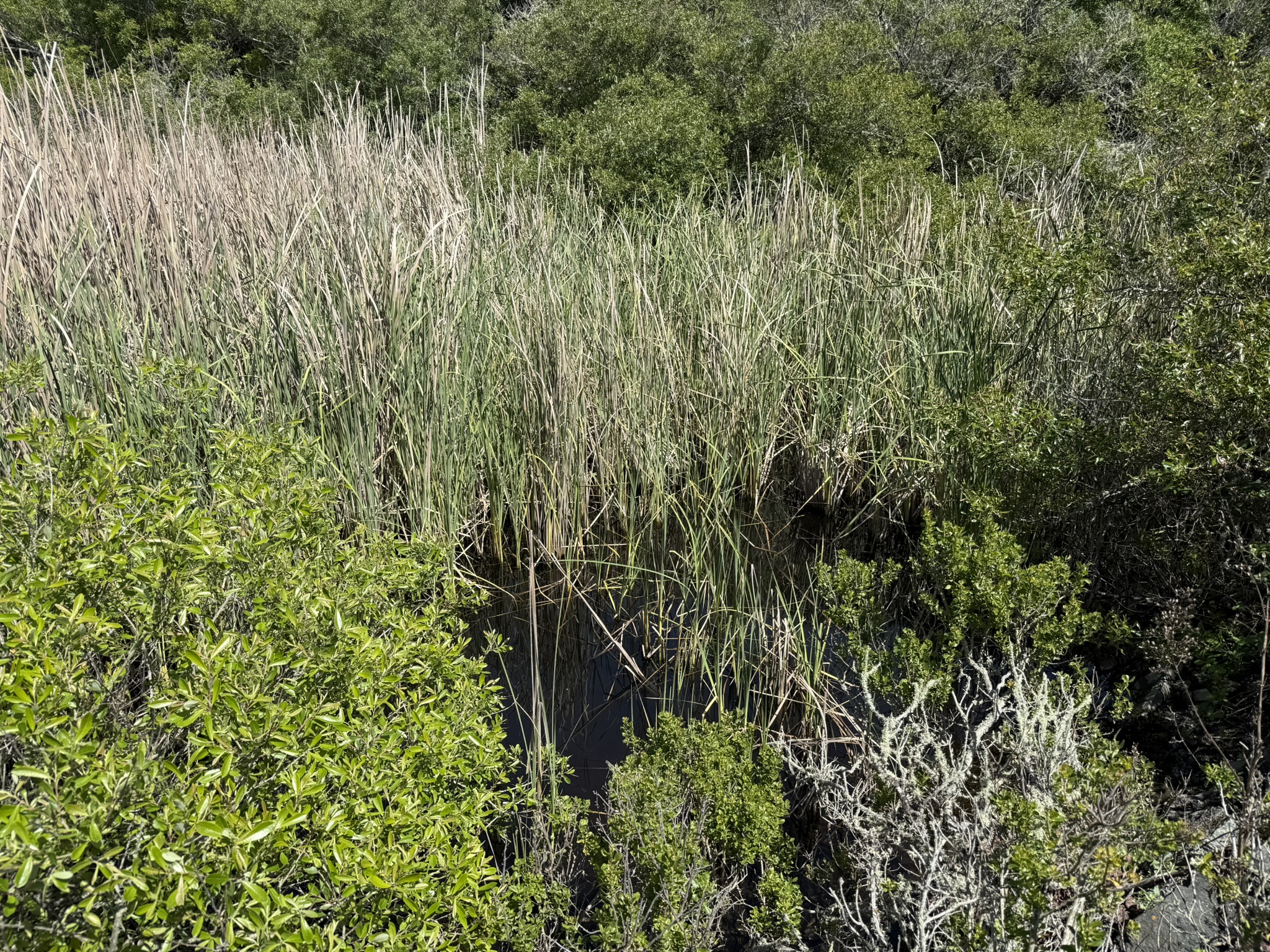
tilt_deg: -21.5
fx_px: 881
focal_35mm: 24
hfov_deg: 71.6
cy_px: 476
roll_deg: +0.0
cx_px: 635
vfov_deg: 56.8
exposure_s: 1/3145
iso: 80
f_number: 1.78
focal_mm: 6.76
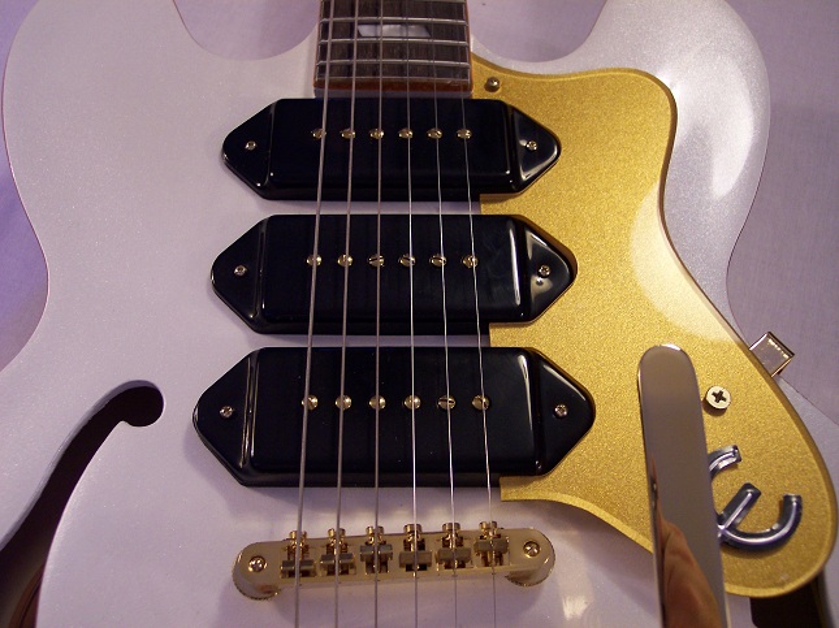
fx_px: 921
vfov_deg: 37.7
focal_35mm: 38
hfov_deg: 49.0
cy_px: 314
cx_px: 420
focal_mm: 8
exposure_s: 1/30
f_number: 2.8
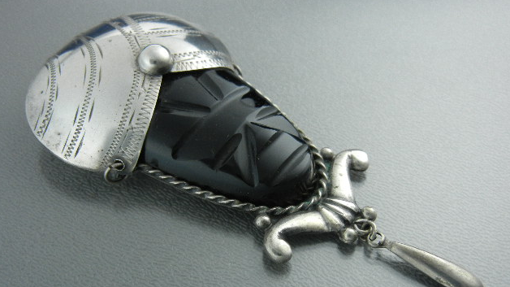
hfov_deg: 41.3
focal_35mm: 50
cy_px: 180
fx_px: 676
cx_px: 255
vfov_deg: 23.9
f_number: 3.8
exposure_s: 1/37.4
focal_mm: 8.1
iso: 400
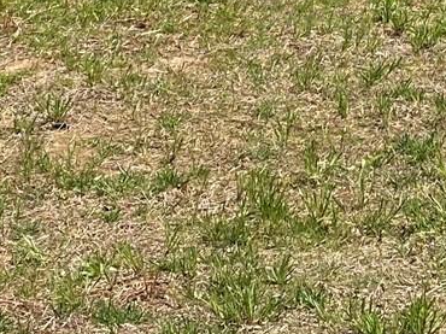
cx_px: 324
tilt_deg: +5.1
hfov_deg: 12.7
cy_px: -525
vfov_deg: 8.5
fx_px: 1996
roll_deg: -1.4
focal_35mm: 155
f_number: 1.8
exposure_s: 1/1621
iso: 20
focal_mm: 3.99
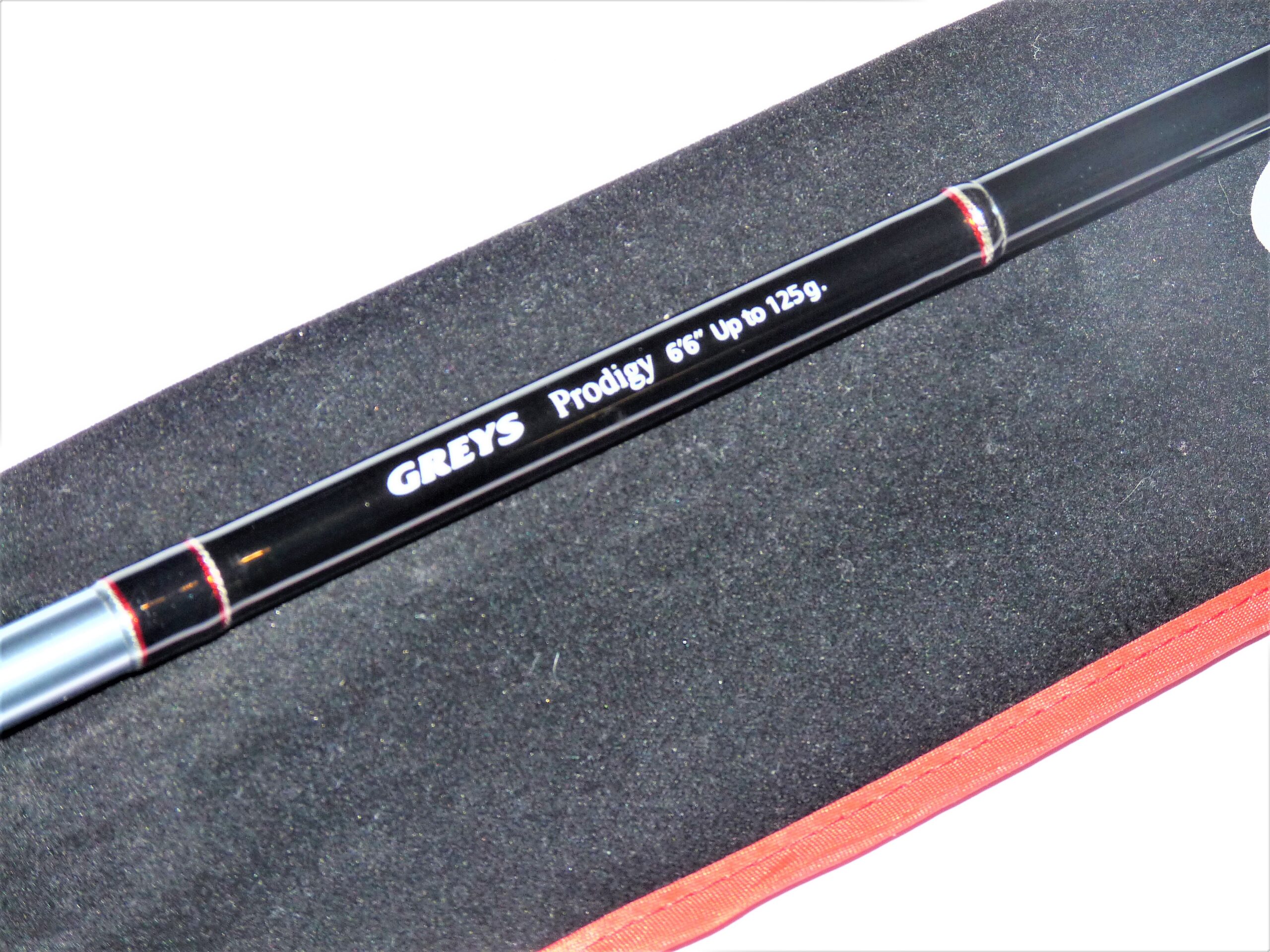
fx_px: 5687
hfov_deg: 12.7
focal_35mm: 155
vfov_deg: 9.6
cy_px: 476
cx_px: 635
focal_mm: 27.5
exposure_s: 1/50
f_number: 3.7
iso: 100
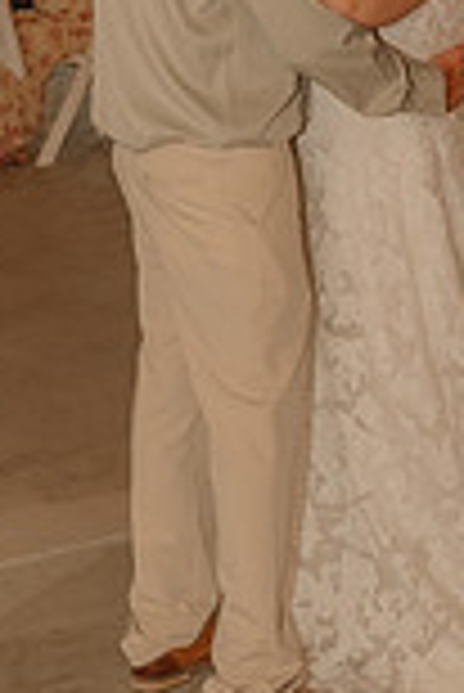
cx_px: 390
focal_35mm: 102
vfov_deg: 19.4
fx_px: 1967
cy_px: -14
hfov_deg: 13.4
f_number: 4
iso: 320
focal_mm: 35
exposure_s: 1/200
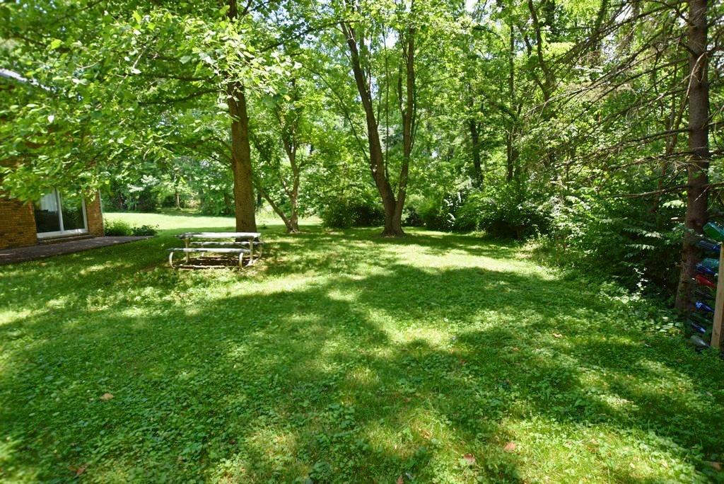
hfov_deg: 94.9
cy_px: 242
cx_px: 362
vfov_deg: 72.1
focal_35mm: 16
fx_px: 332
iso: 400
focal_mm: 11
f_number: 7.1
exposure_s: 1/200
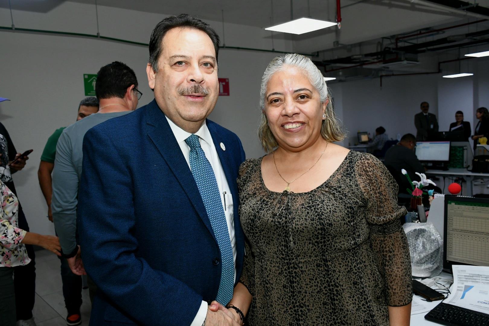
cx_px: 244
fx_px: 448
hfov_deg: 57.2
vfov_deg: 40.0
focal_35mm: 33
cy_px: 163
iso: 1600
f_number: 5.6
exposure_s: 1/125
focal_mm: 22
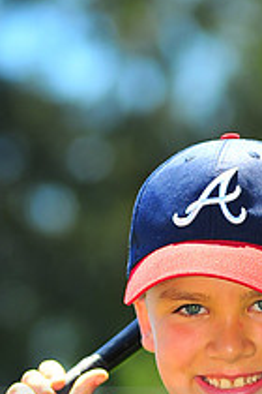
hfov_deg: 2.8
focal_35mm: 496
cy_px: 413
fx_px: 5414
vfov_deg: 4.2
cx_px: 211
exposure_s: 1/640
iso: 200
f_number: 5
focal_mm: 180
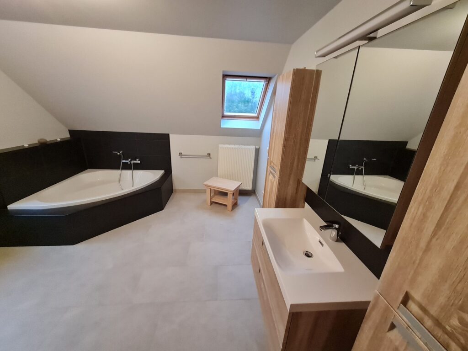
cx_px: 234
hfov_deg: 106.2
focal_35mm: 13
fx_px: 176
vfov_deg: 89.9
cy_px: 176
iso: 500
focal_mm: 1.74
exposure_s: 1/33
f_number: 2.2
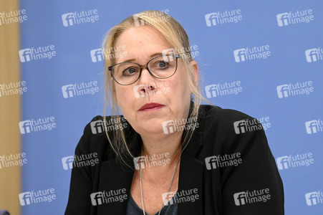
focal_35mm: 150
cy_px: 108
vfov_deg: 9.1
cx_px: 162
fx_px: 1345
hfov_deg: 13.7
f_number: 5.6
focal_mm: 150
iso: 4000
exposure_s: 1/500
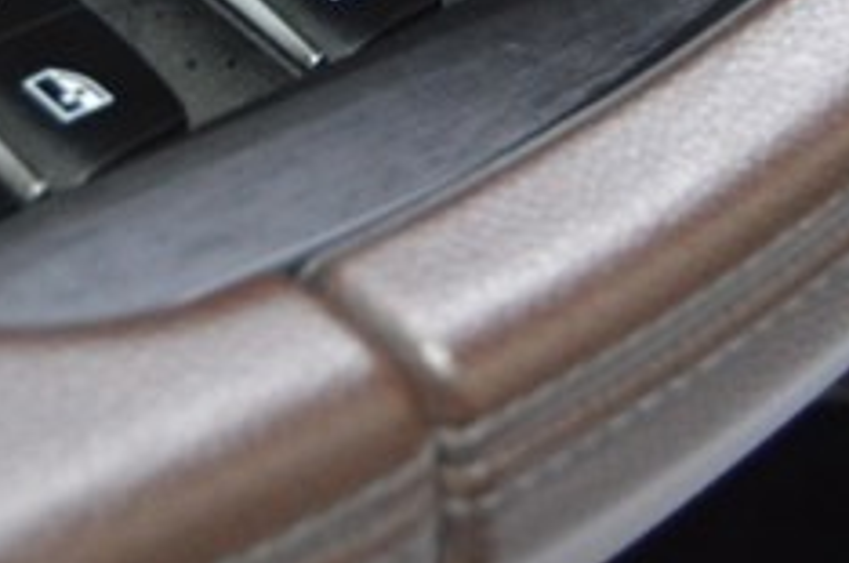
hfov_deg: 16.1
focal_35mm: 127
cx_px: 388
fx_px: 2998
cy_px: -143
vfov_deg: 10.5
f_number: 4.2
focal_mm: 31
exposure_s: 1/60
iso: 2500
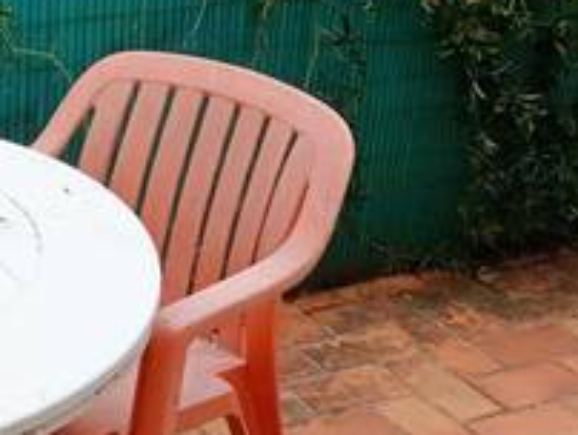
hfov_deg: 22.5
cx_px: -11
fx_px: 1388
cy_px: 54
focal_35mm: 83
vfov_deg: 17.6
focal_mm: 4.7
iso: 100
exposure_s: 1/1497
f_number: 1.79
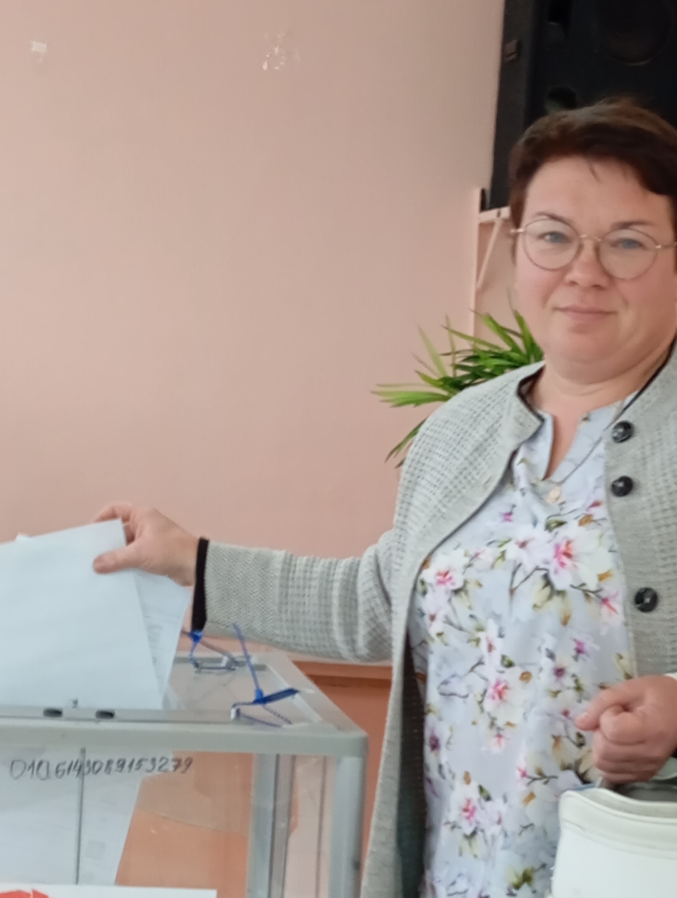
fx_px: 2054
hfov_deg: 18.7
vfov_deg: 24.6
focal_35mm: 79
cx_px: 348
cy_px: 523
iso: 879
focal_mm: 4.22
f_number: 1.8
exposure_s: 1/33.3
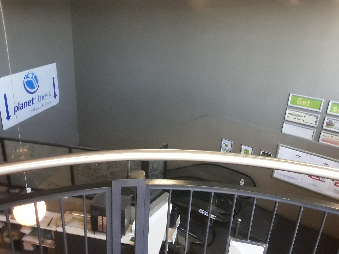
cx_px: 170
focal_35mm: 30
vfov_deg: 46.8
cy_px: 127
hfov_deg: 60.0
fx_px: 294
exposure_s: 1/50
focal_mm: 2.2
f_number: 1.9
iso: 250
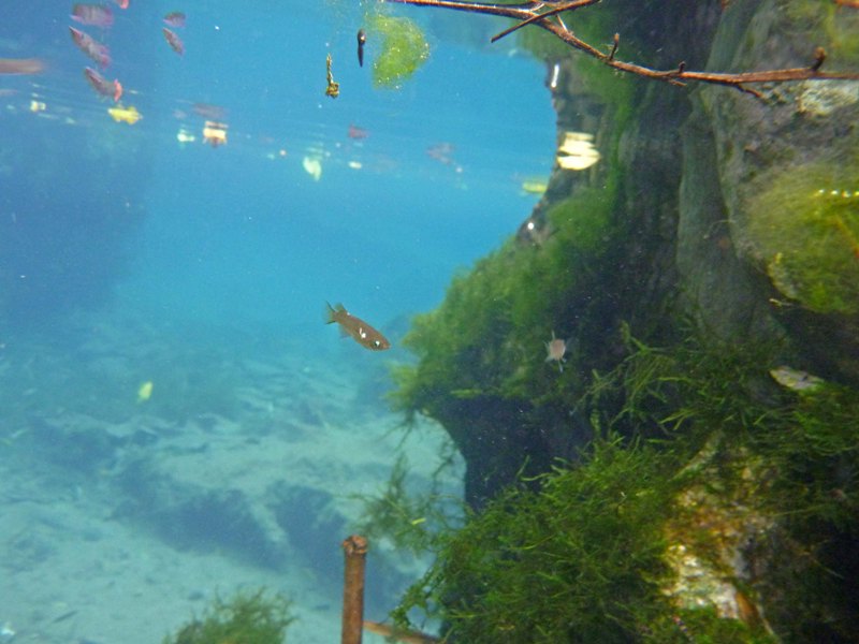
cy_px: 322
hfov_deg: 54.0
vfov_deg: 41.8
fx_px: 844
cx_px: 430
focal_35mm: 34
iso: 400
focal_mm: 6
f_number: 3.7
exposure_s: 1/15
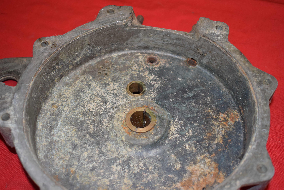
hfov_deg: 38.9
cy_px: 95
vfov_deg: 26.5
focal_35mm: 51
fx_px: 402
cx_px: 142
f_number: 5
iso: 640
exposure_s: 1/125
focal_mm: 34
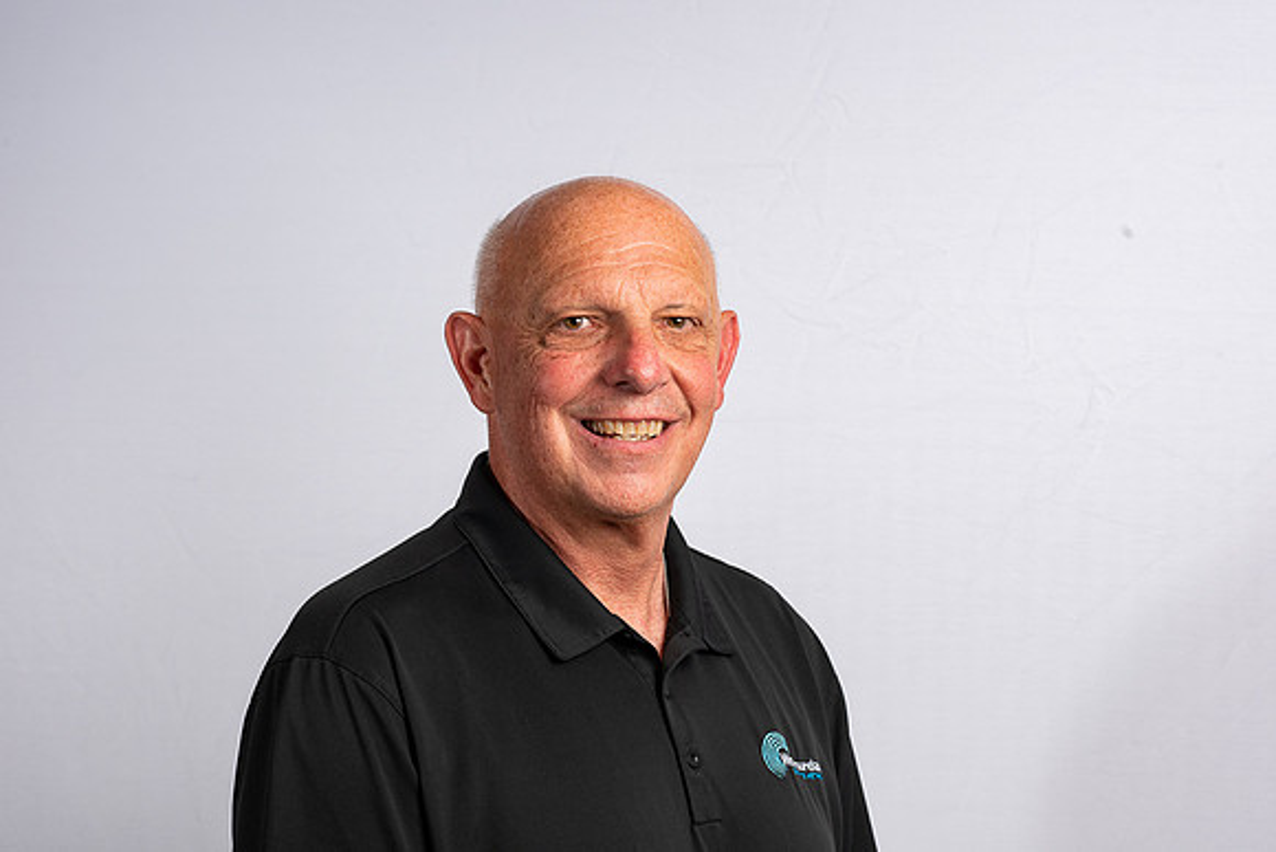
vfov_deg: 16.1
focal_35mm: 85
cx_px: 638
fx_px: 3013
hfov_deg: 23.9
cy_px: 426
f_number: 10
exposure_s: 1/200
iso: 200
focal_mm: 85
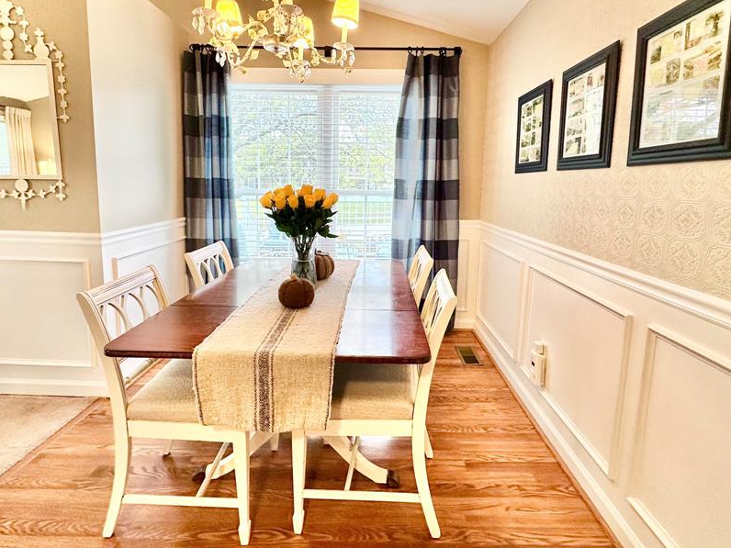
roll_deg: -1.8
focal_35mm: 18
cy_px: 227
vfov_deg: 71.0
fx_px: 380
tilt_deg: -5.7
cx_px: 370
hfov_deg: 87.8
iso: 200
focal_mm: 2.22
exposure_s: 1/120
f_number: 2.2
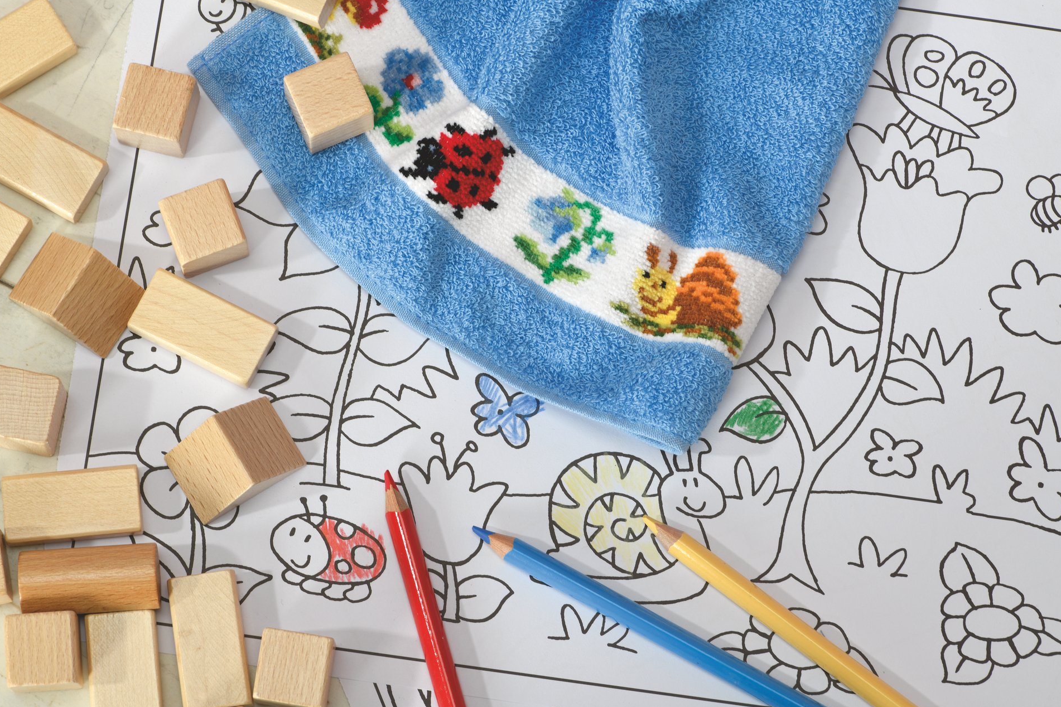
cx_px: 528
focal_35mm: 106
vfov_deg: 12.9
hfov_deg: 19.3
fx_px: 3124
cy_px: 353
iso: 100
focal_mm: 105
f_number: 14
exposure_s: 1/100
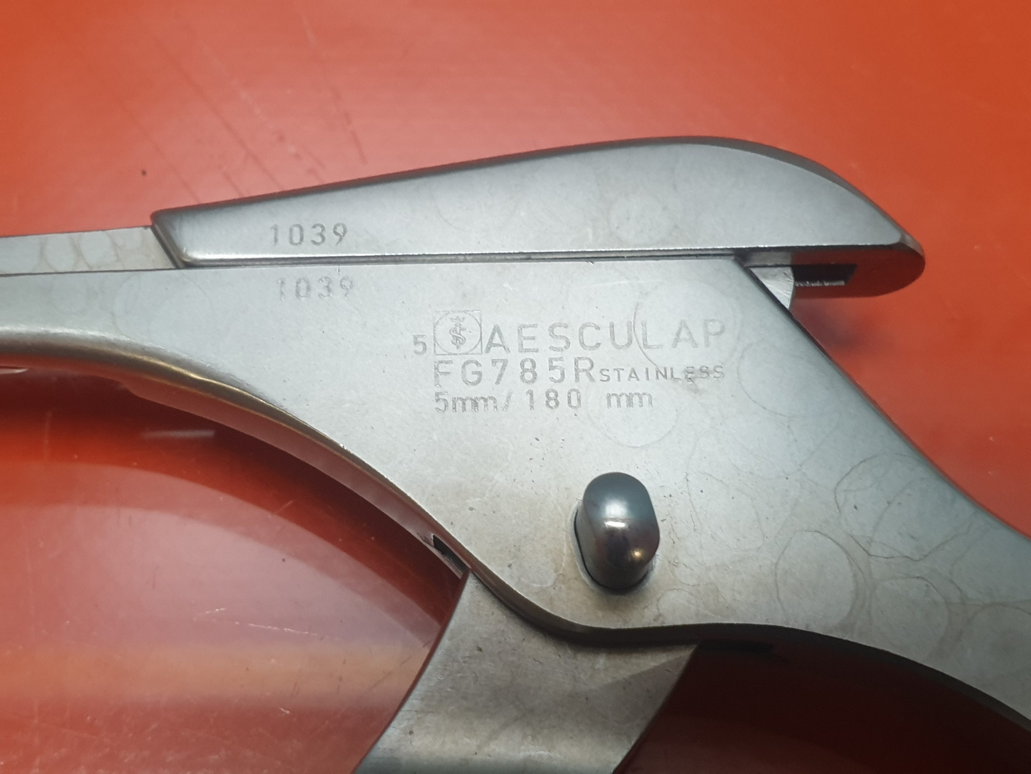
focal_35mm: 26
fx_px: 774
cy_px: 387
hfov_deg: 67.3
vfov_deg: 53.1
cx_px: 516
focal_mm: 4.3
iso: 125
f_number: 2.4
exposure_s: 1/50
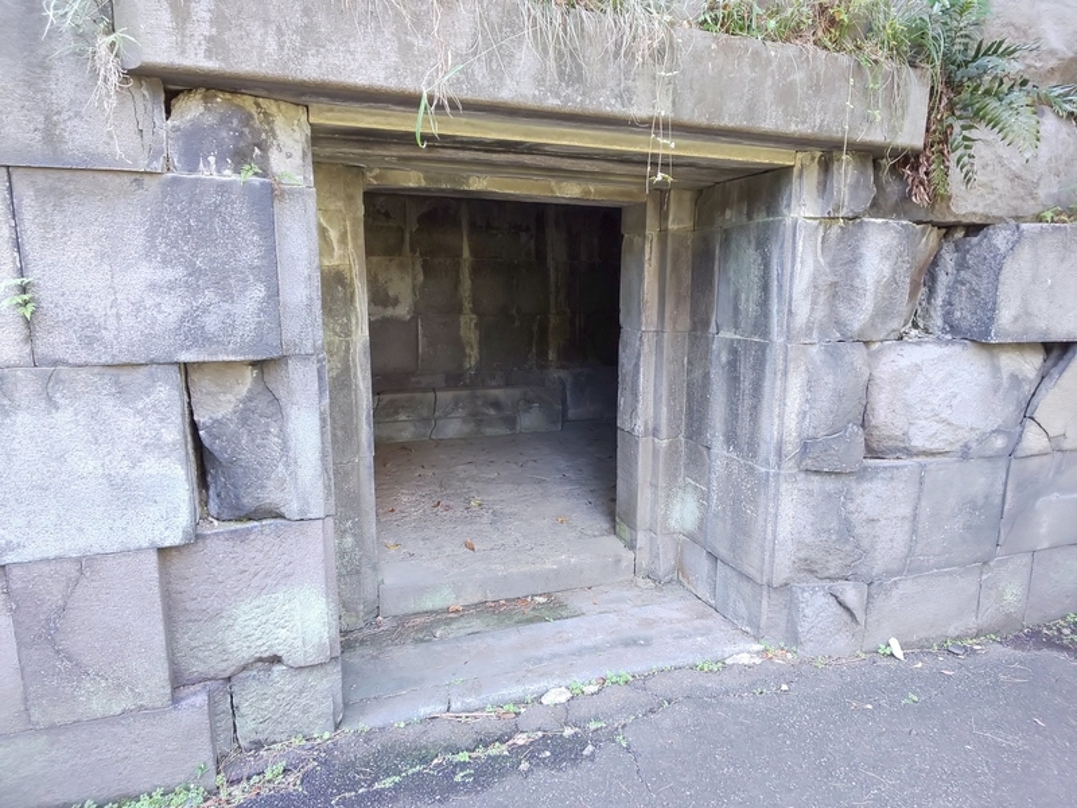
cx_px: 538
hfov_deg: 81.7
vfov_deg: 66.0
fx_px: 622
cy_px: 404
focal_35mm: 20
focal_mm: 3.45
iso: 152
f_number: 1.94
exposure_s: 1/33
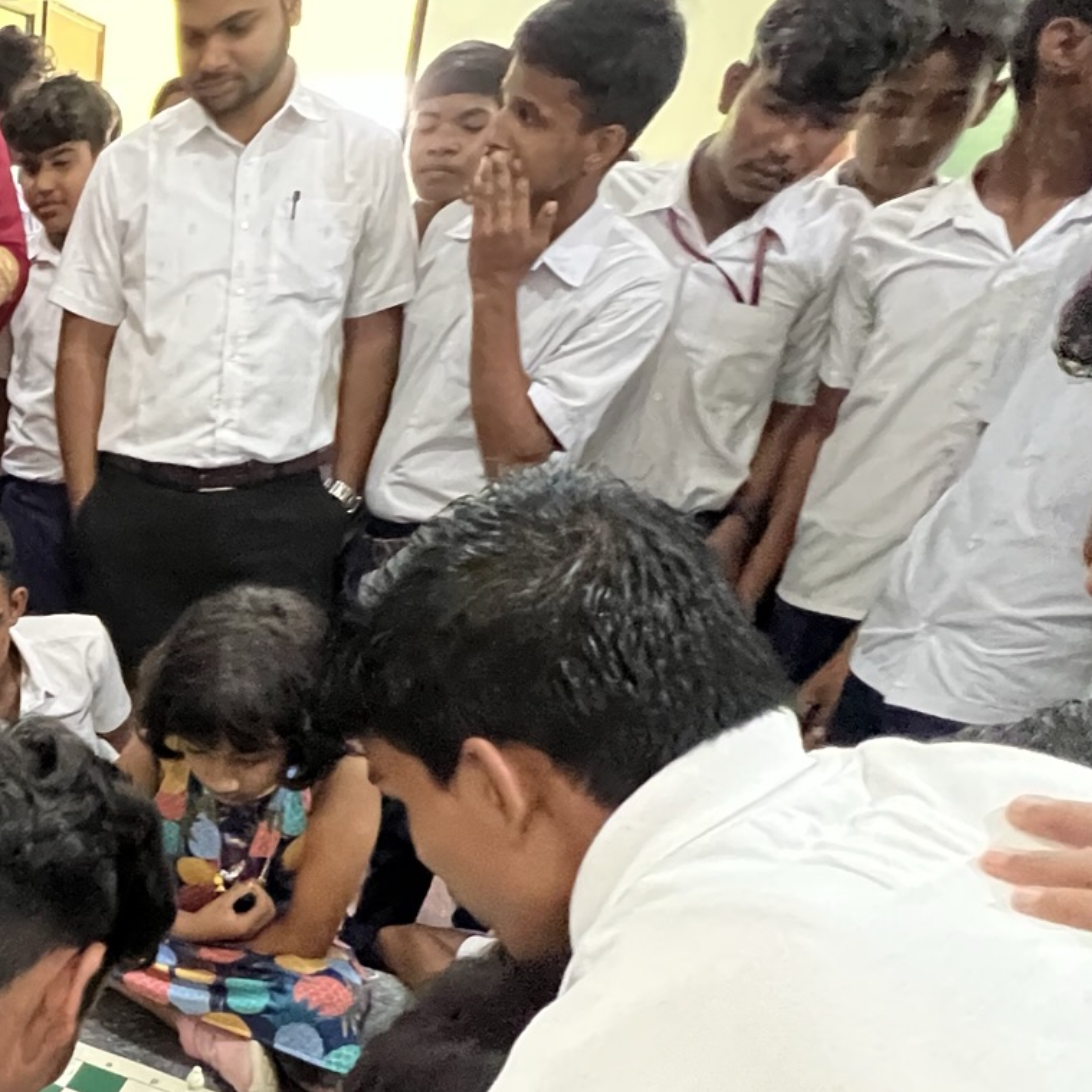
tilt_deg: -25.0
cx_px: -118
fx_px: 1106
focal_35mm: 31
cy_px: 796
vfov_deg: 50.7
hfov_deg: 41.5
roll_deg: -1.1
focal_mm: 1.57
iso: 800
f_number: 1.8
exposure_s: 1/50
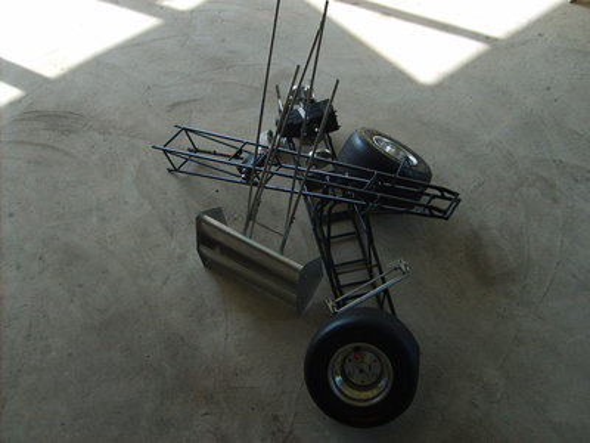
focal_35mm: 35
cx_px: 295
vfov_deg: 40.7
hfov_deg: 52.6
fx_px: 597
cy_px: 222
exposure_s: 1/125
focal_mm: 5.8
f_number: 2.8
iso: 50
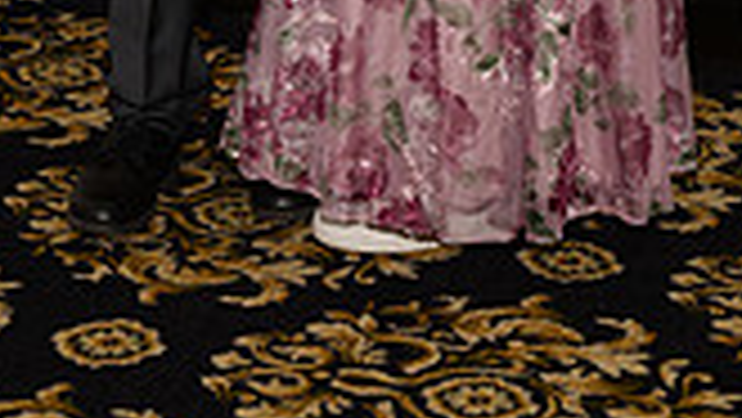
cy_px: -517
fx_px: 3150
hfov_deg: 13.4
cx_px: 328
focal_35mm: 160
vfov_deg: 7.2
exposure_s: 1/125
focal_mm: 56
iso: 800
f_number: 8
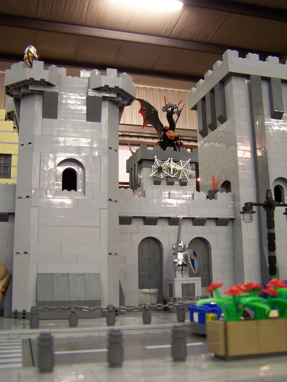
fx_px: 420
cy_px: 191
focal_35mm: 38
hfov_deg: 37.7
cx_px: 144
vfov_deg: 49.0
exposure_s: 1/2
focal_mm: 6.3
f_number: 2.8
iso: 80
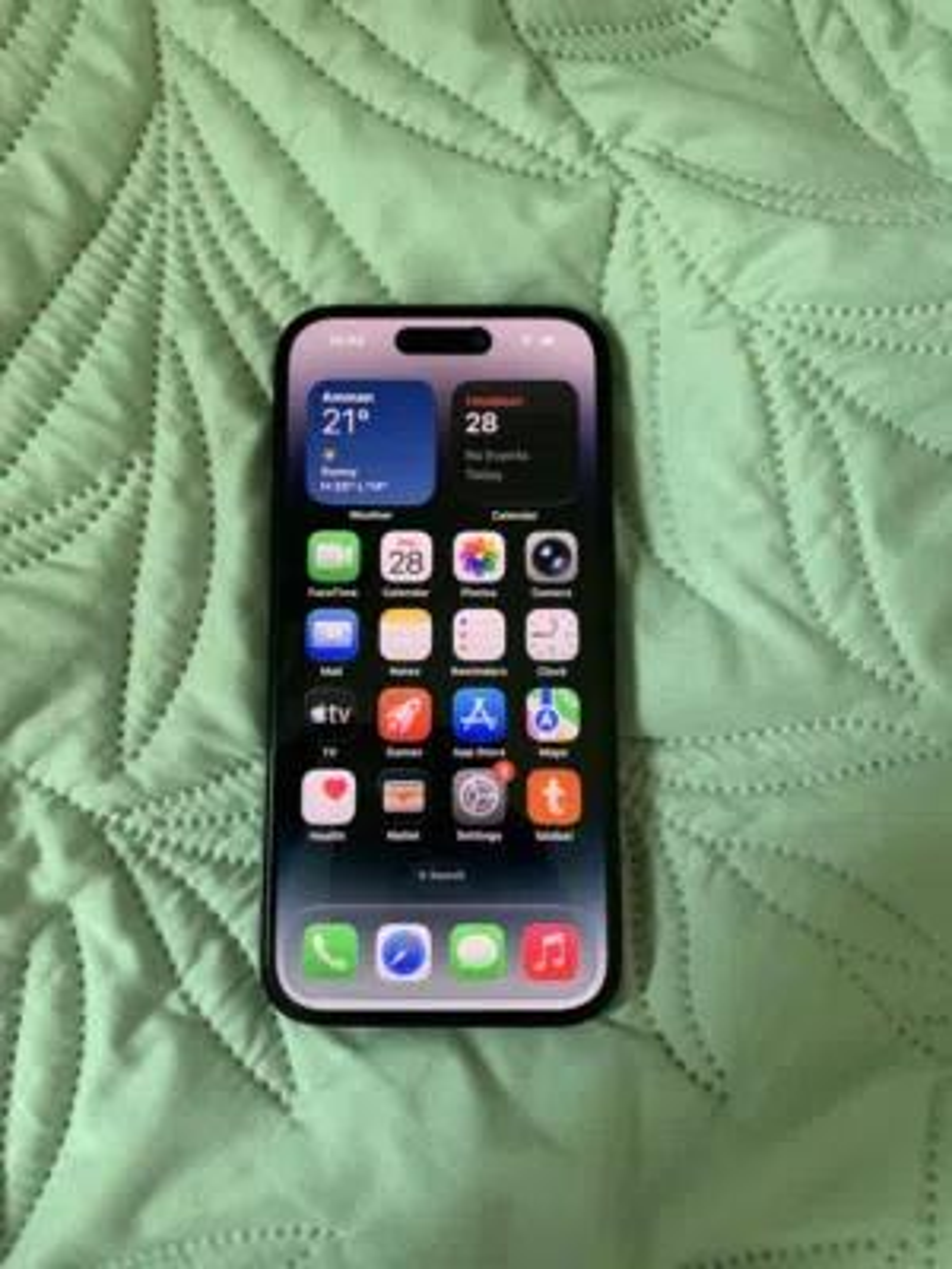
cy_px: 634
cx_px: 476
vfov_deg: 67.3
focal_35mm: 26
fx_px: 953
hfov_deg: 53.1
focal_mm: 4.25
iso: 250
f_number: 1.8
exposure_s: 1/60
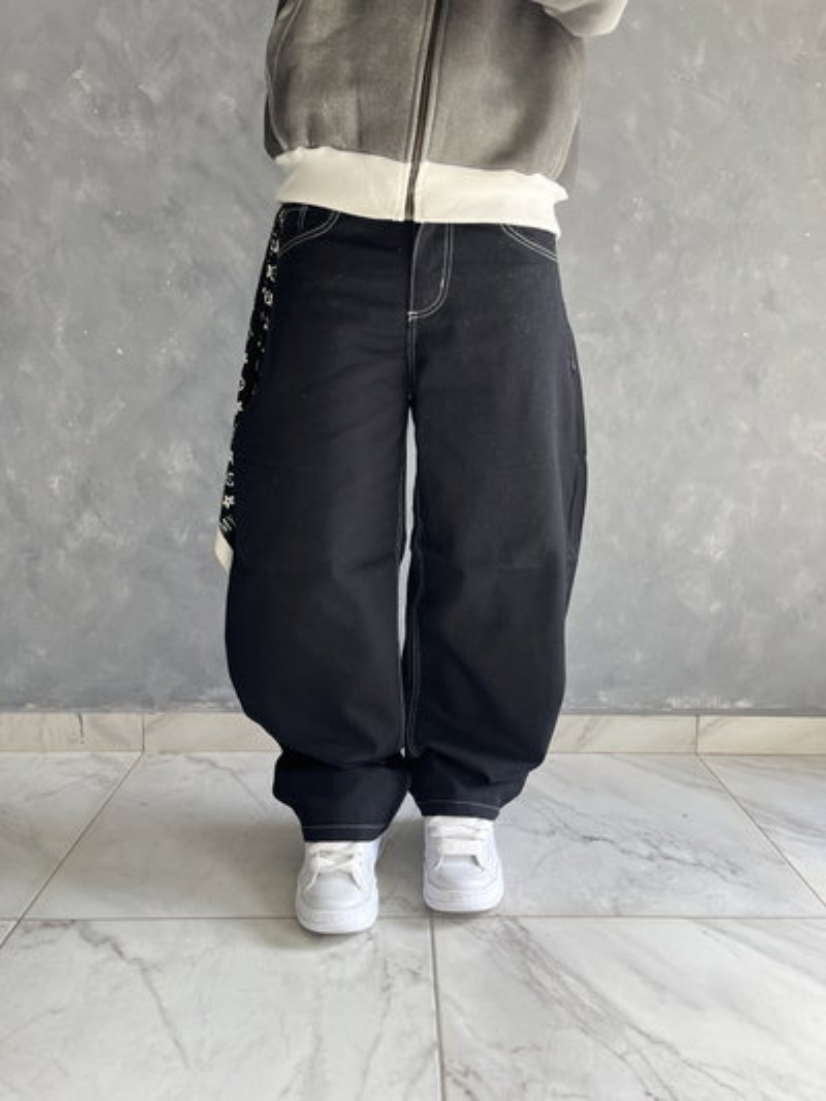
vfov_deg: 67.3
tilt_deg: -12.0
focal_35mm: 26
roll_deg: +0.7
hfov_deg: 53.1
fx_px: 827
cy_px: 550
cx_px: 413
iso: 100
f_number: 1.6
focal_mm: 5.1
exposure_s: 1/122
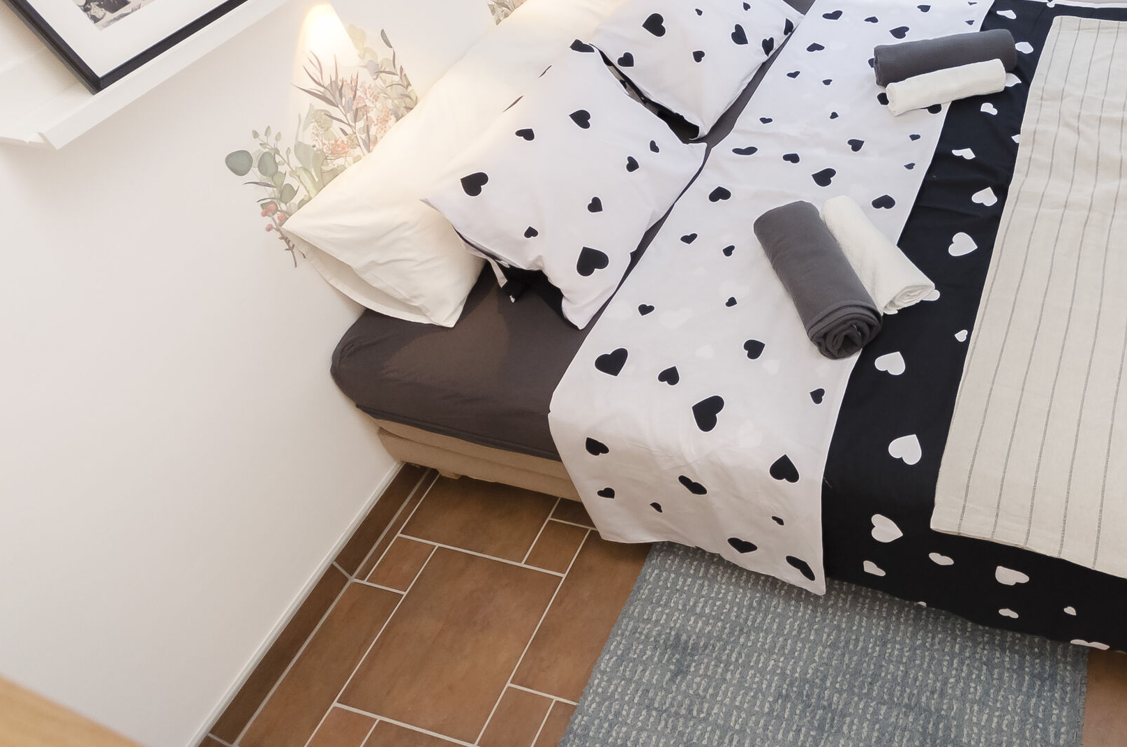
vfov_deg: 47.2
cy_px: 171
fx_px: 812
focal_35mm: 26
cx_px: 883
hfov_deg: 64.1
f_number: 4
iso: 1100
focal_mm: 10
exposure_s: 1/60
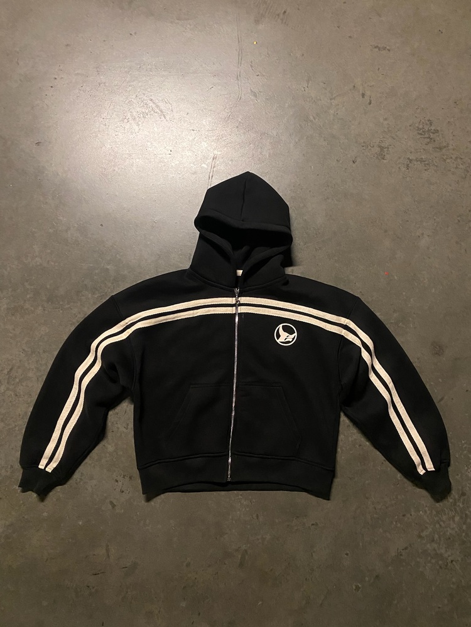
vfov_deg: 67.3
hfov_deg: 53.1
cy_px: 314
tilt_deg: -83.5
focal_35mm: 26
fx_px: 472
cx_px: 236
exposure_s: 1/25
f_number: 1.8
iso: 640
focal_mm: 4.25
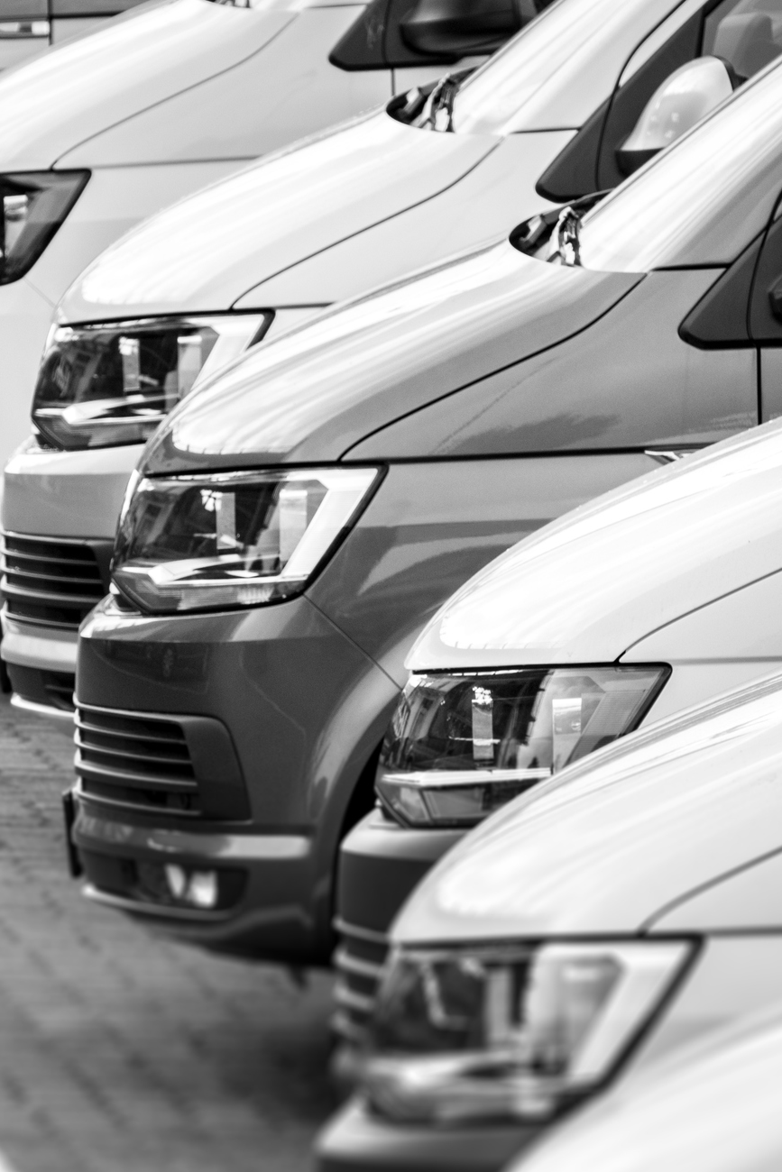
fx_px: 17850
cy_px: 600
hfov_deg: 2.5
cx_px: 406
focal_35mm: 548
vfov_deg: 3.8
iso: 125
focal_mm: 122.41
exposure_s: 1/200
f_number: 5.6
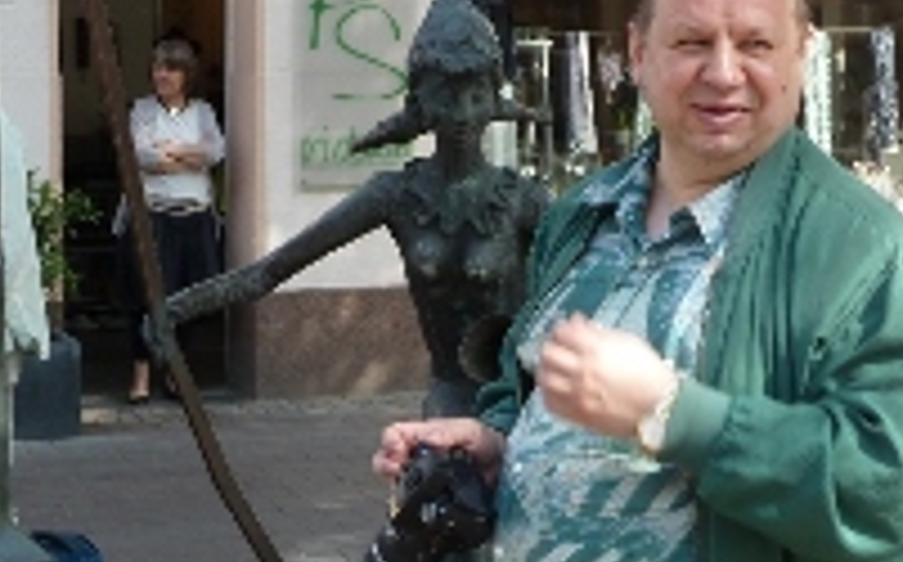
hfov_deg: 22.3
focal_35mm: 93
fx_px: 2286
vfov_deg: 14.0
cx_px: 319
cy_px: 355
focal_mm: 7.3
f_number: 4
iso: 80
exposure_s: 1/125
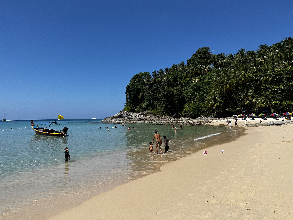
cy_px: 110
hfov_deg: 67.3
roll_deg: +0.5
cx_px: 146
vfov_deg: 53.1
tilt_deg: +1.5
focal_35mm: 26
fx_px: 220
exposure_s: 1/6211
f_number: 1.5
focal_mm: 5.7
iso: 50
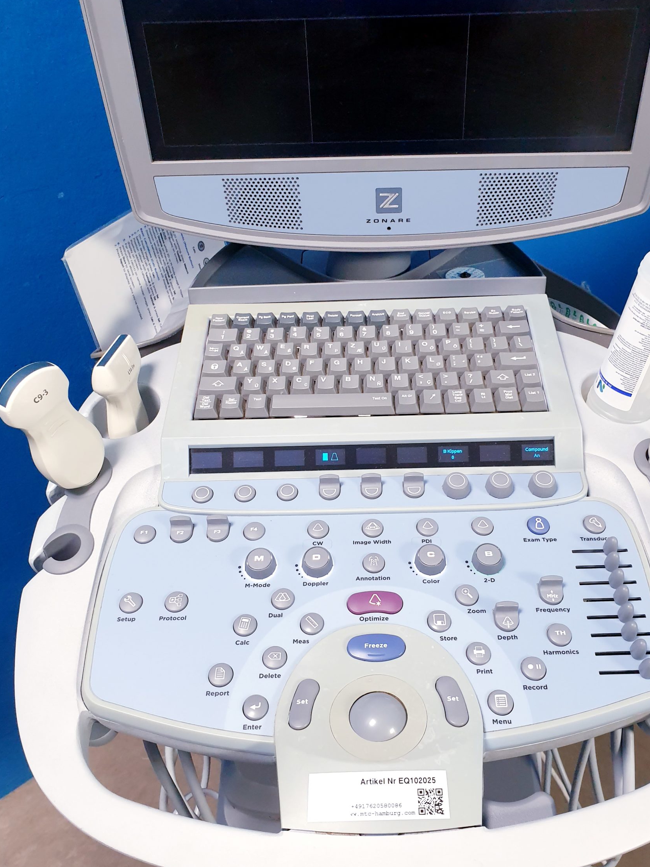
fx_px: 751
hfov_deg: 46.7
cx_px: 352
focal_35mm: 30
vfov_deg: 60.0
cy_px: 427
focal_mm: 4.3
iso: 250
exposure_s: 1/36
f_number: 2.4
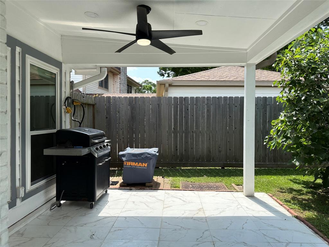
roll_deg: -0.7
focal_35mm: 24
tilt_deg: -1.0
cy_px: 124
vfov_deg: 56.8
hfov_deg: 71.6
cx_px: 164
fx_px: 228
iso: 80
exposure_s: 1/4184
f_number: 1.78
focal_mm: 6.86
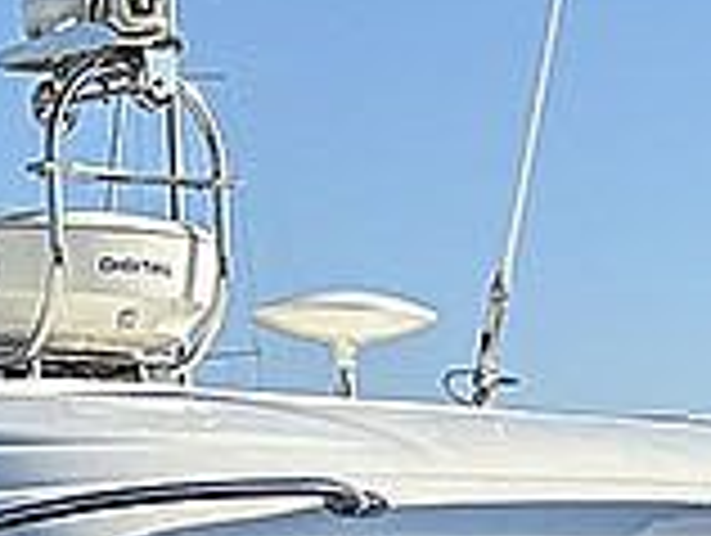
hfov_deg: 11.8
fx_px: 3374
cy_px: 1655
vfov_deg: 7.8
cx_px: 776
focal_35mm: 164
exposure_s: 1/2710
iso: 50
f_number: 1.6
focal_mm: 5.96
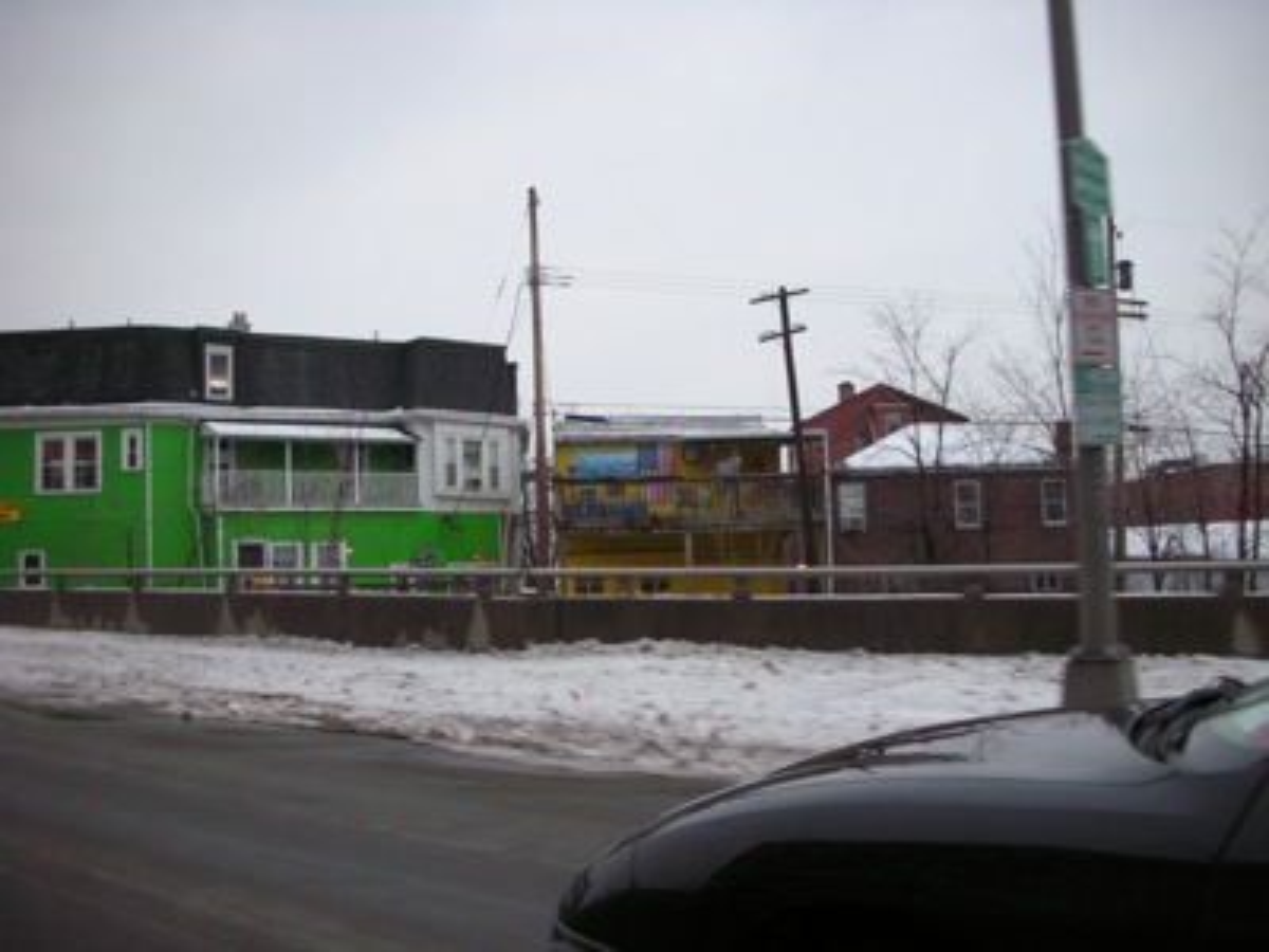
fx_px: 1283
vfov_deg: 40.7
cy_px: 476
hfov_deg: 52.6
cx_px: 634
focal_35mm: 35
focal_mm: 5.8
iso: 200
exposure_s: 1/168
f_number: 2.8
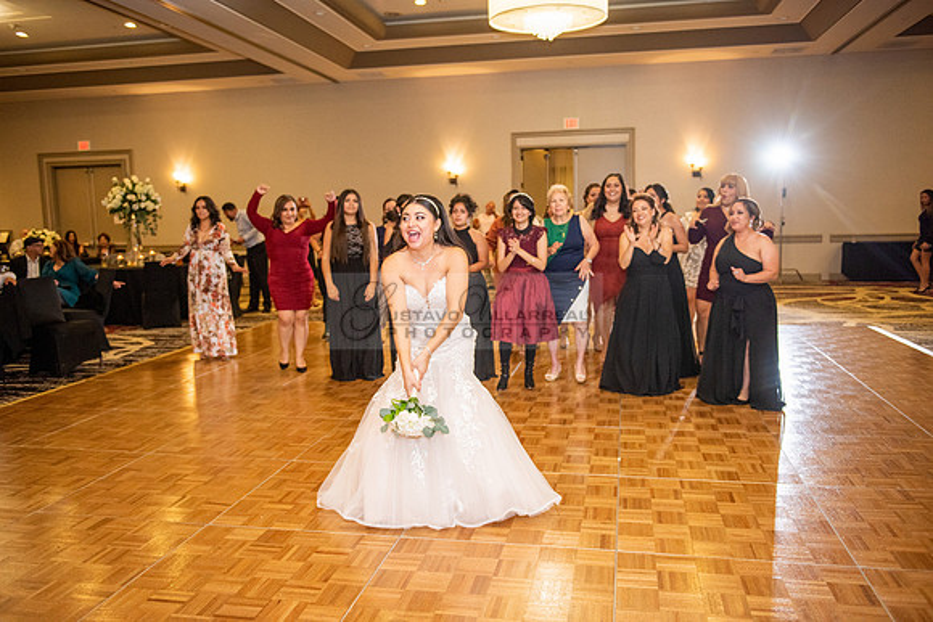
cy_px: 311
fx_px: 804
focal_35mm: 31
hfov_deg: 60.3
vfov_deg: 42.3
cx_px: 466
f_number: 2.8
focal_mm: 31
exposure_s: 1/250
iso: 1600
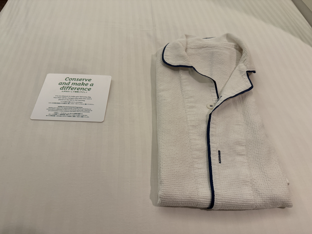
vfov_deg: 56.8
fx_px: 216
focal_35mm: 24
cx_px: 156
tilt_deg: -53.9
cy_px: 117
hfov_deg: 71.6
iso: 320
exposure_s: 1/60
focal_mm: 6.76
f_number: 1.78
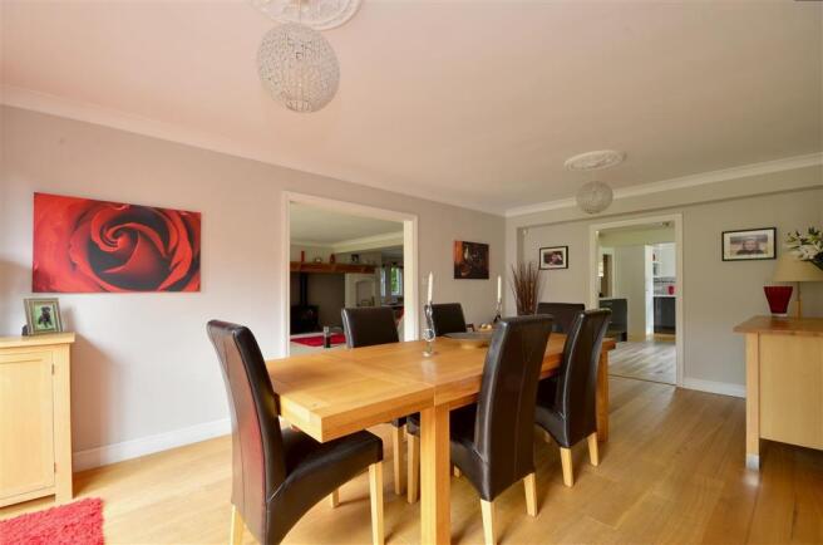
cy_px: 272
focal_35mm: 15
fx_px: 342
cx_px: 412
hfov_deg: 100.5
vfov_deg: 77.0
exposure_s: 1/2
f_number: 11
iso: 200
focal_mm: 10
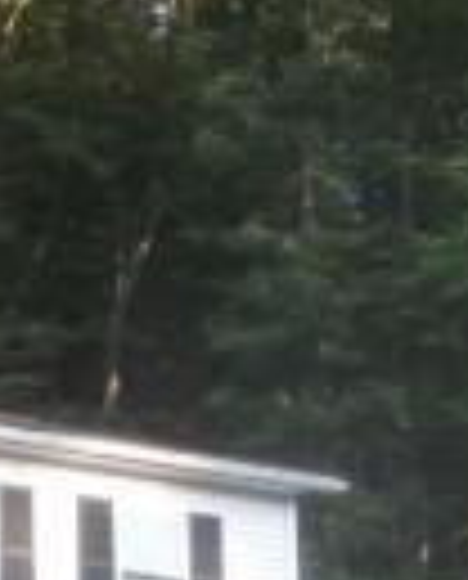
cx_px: -184
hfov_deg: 5.6
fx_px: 4739
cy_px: 782
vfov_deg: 6.9
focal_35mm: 275
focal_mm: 10.11
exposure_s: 1/60
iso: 100
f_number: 4.5
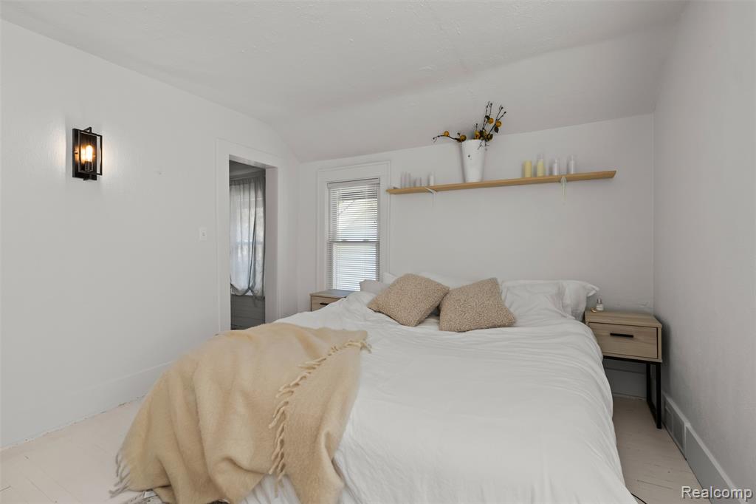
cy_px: 252
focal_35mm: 16
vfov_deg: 73.7
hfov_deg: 96.8
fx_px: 336
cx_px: 378
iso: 400
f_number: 8
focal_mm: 16
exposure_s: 1/40
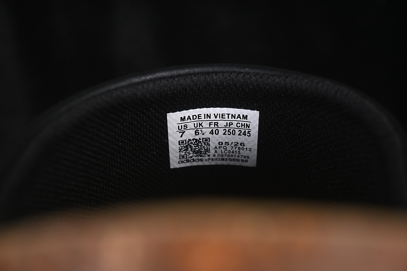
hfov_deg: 27.0
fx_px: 848
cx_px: 204
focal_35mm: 75
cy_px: 136
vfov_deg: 18.2
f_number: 6.3
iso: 160
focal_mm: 50
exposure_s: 1/60
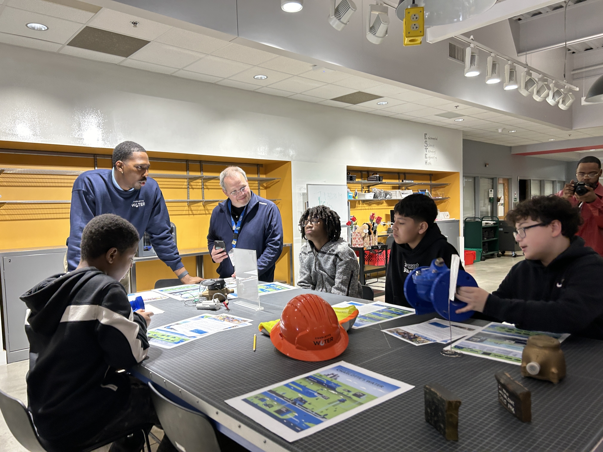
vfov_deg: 53.1
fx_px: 453
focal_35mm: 26
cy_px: 226
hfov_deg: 67.3
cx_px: 302
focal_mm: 5.7
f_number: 1.5
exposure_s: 1/120
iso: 125
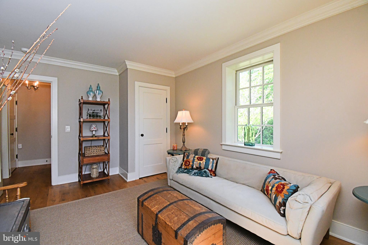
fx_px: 153
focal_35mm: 15
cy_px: 122
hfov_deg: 100.4
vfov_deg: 77.3
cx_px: 184
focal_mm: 10
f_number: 10
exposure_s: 1/250
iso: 3200
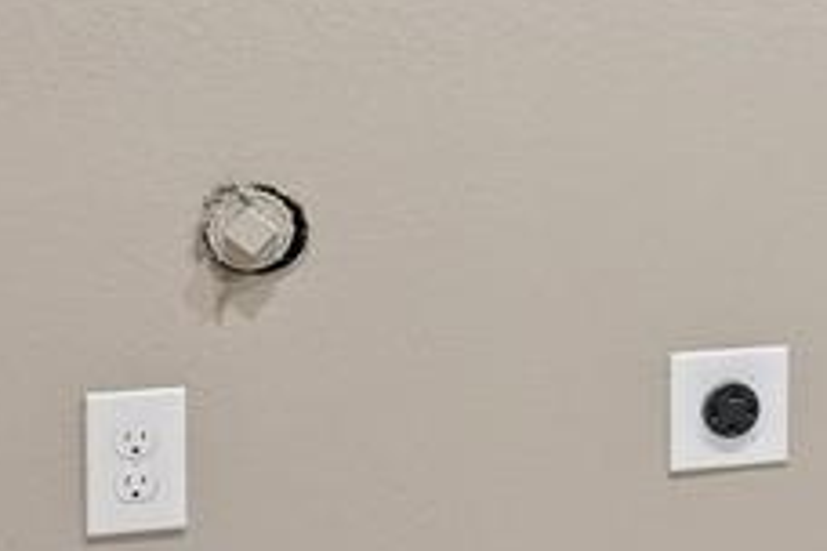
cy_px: 54
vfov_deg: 15.0
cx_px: 1277
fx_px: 2067
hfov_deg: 19.4
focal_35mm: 90
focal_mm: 20
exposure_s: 1/6
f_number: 8
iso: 400
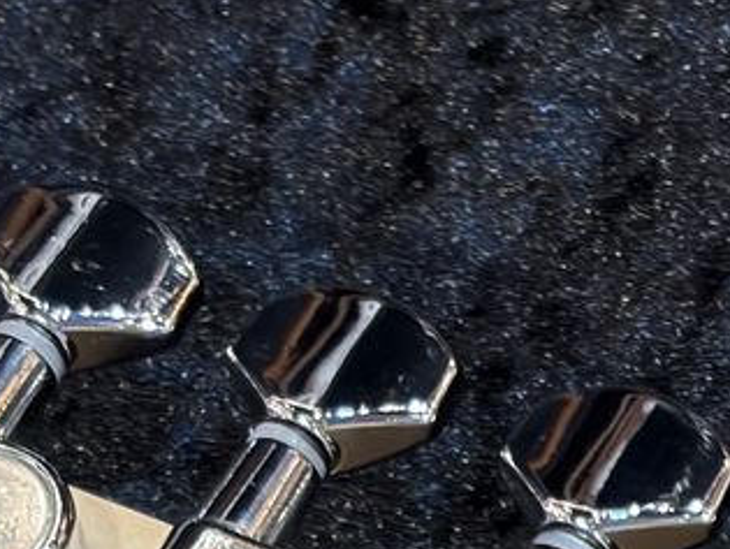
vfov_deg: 6.9
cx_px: 452
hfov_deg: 9.4
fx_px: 4455
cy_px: 1017
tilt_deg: -63.4
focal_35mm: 211
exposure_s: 1/40
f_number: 1.6
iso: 100
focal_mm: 5.96
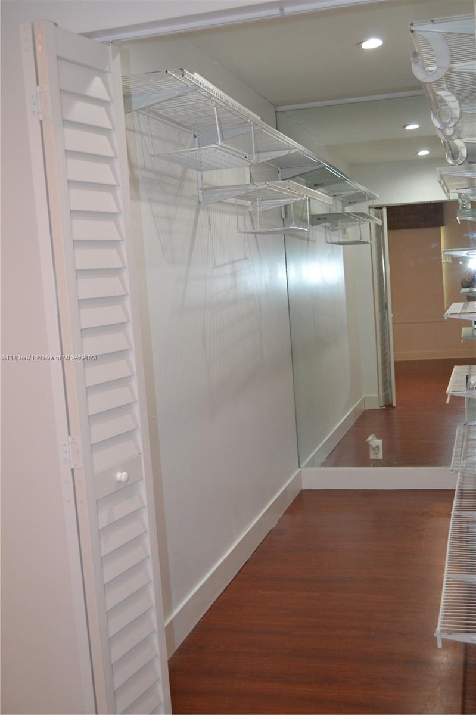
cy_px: 358
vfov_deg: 49.6
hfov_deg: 34.2
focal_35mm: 39
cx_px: 238
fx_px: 774
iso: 1000
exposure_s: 1/60
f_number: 4.2
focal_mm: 26
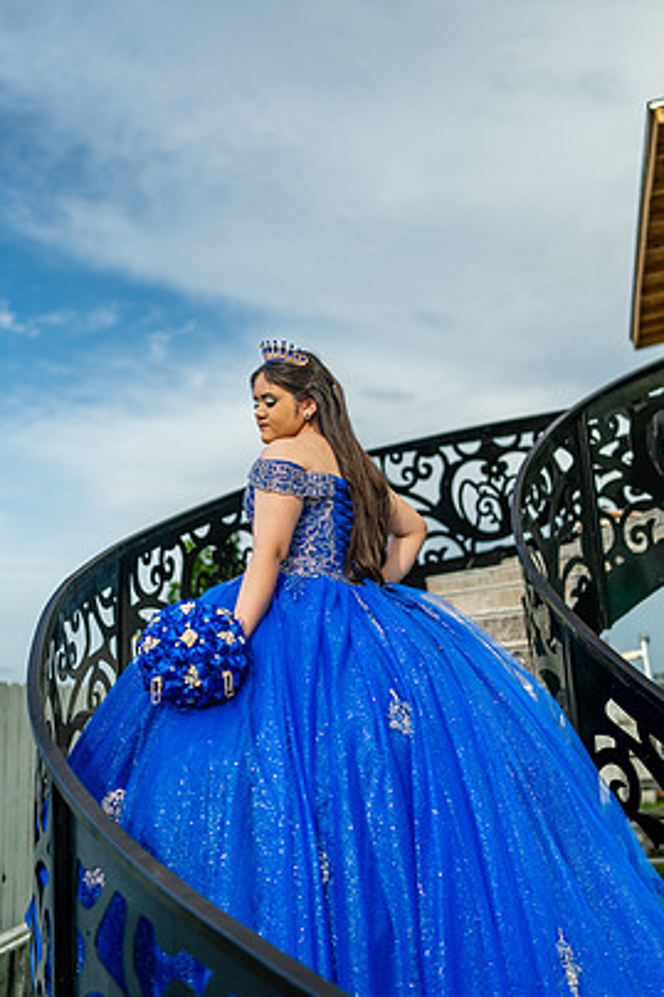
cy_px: 491
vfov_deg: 49.6
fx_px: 1080
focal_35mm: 39
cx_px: 311
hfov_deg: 34.2
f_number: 1.4
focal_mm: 35
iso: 100
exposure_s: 1/250
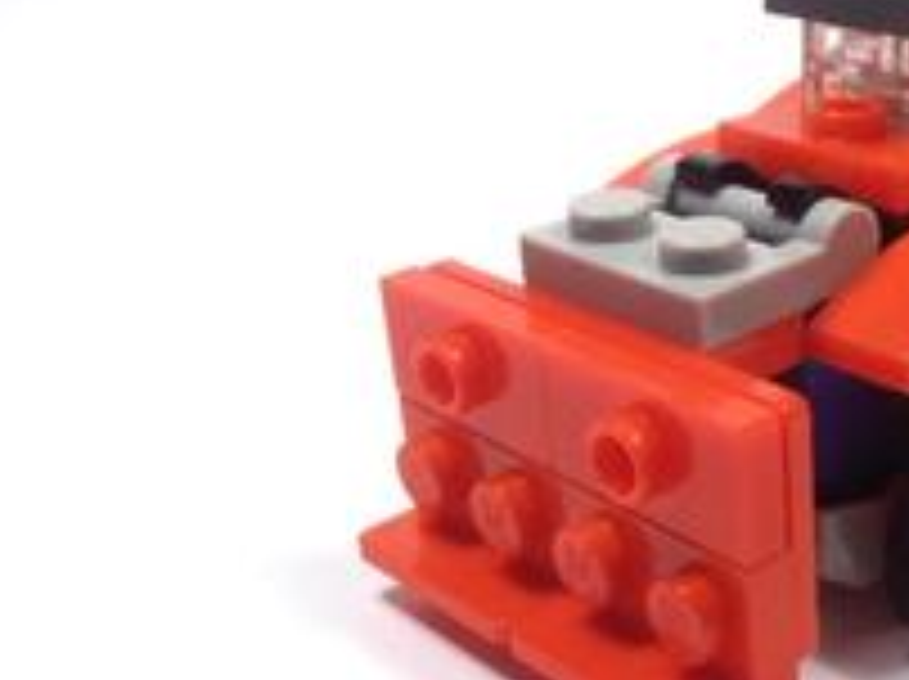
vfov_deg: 22.2
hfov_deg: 28.4
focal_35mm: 66
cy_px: 360
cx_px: 796
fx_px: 1731
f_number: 3.9
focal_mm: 6.61
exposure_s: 1/50
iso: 80
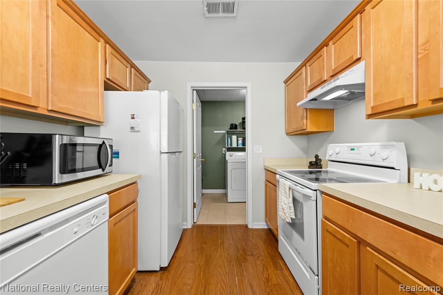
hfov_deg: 104.3
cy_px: 148
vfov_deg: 81.2
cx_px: 222
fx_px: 172
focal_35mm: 14
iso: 400
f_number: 10
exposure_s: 1.3
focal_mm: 14
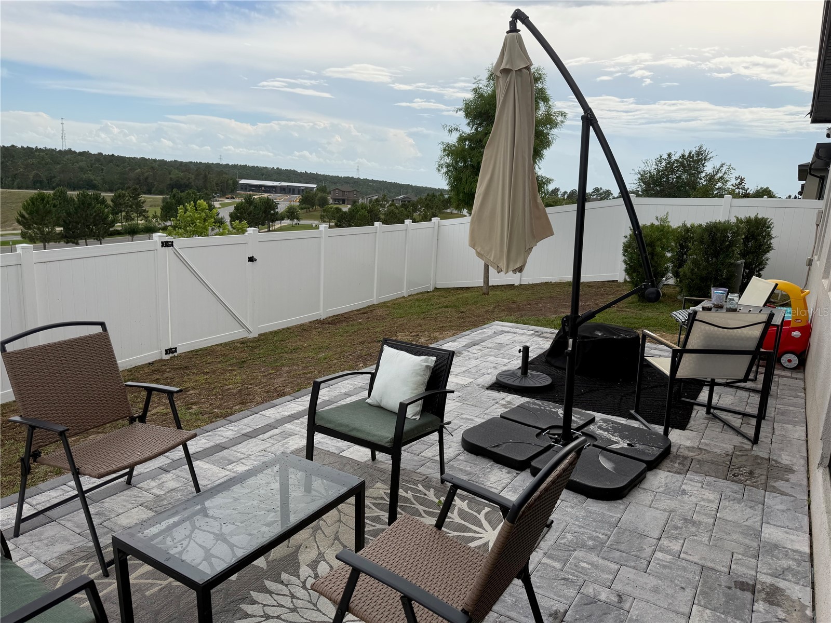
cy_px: 312
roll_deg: -3.7
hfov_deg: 71.6
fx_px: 576
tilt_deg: -11.4
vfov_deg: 56.8
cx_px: 416
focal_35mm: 24
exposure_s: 1/3759
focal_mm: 6.76
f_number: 1.78
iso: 80
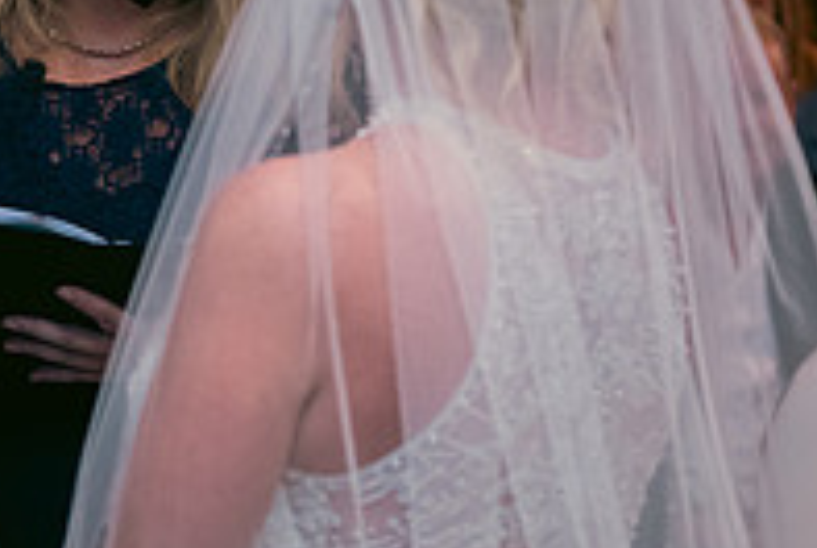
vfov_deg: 9.0
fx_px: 3477
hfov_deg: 13.3
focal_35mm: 153
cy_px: 164
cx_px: 108
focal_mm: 52
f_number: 3.5
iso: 800
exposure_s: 1/160
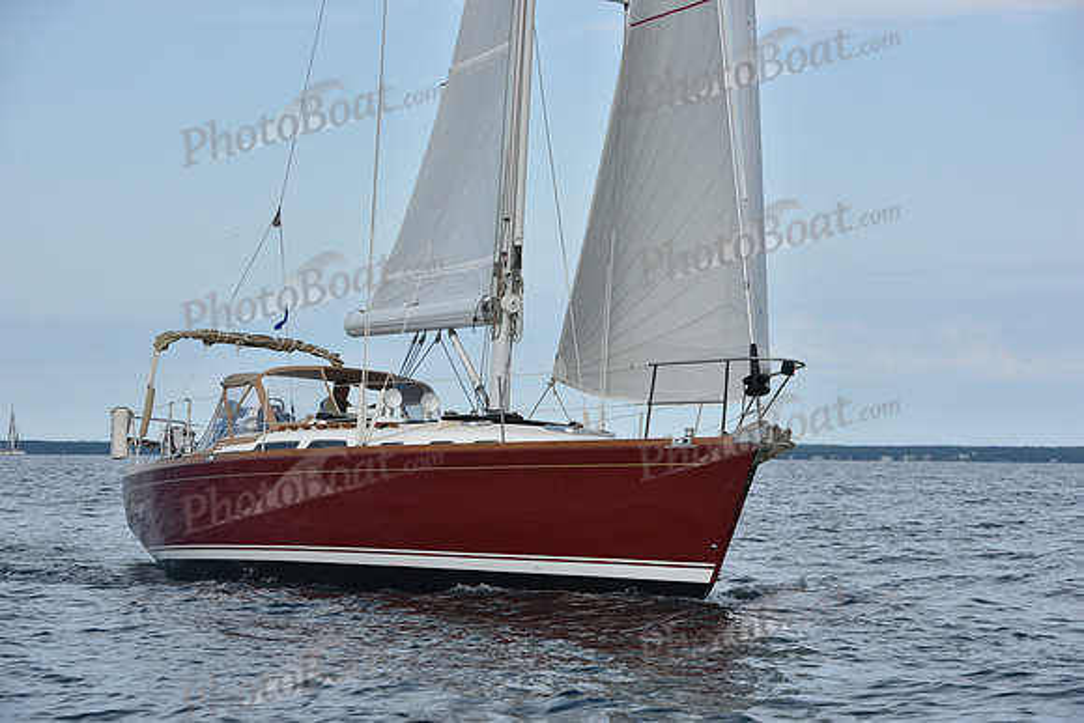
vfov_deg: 11.4
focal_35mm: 120
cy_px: 362
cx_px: 542
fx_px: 3614
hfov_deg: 17.1
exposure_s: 1/1000
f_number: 8
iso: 320
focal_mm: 120
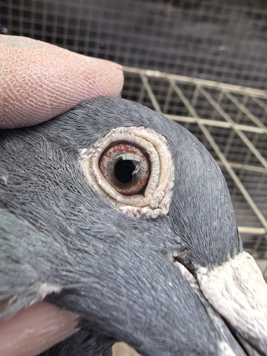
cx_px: 134
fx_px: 278
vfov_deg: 65.3
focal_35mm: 27
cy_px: 178
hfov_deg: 51.3
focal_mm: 1.76
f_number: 2.2
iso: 200
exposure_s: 1/200
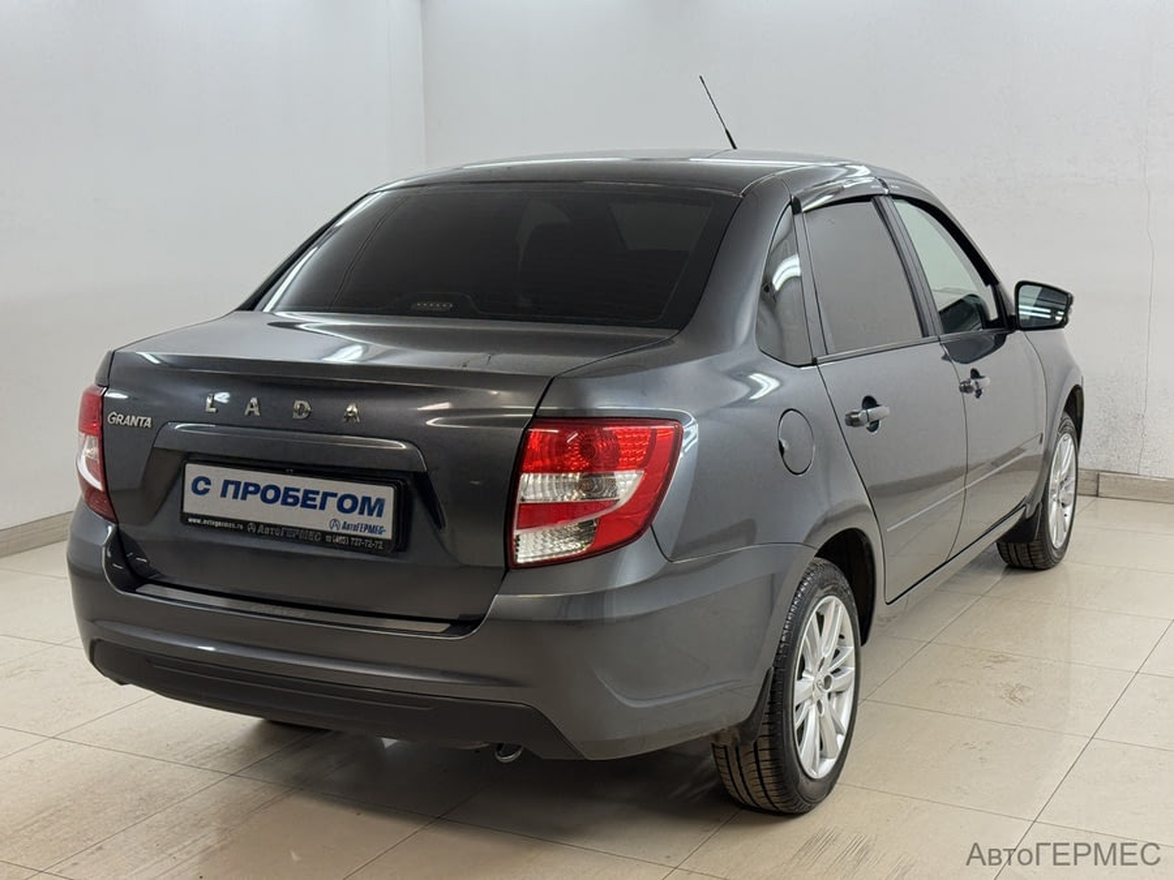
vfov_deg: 30.3
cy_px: 440
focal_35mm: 48
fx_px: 1628
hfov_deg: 39.7
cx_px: 587
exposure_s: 1/100
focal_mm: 6.76
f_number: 1.78
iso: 100
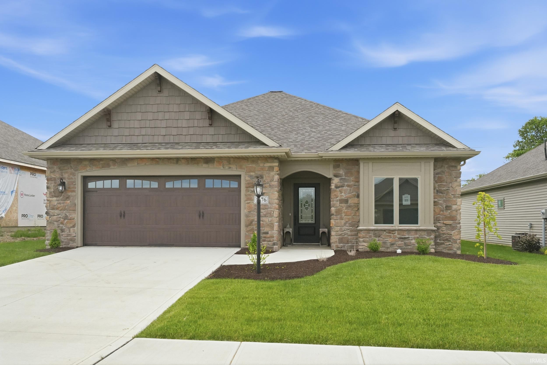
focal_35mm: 30
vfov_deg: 43.6
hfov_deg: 61.9
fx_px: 456
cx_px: 274
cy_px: 182
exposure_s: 1/4000
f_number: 4
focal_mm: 20
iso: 2000
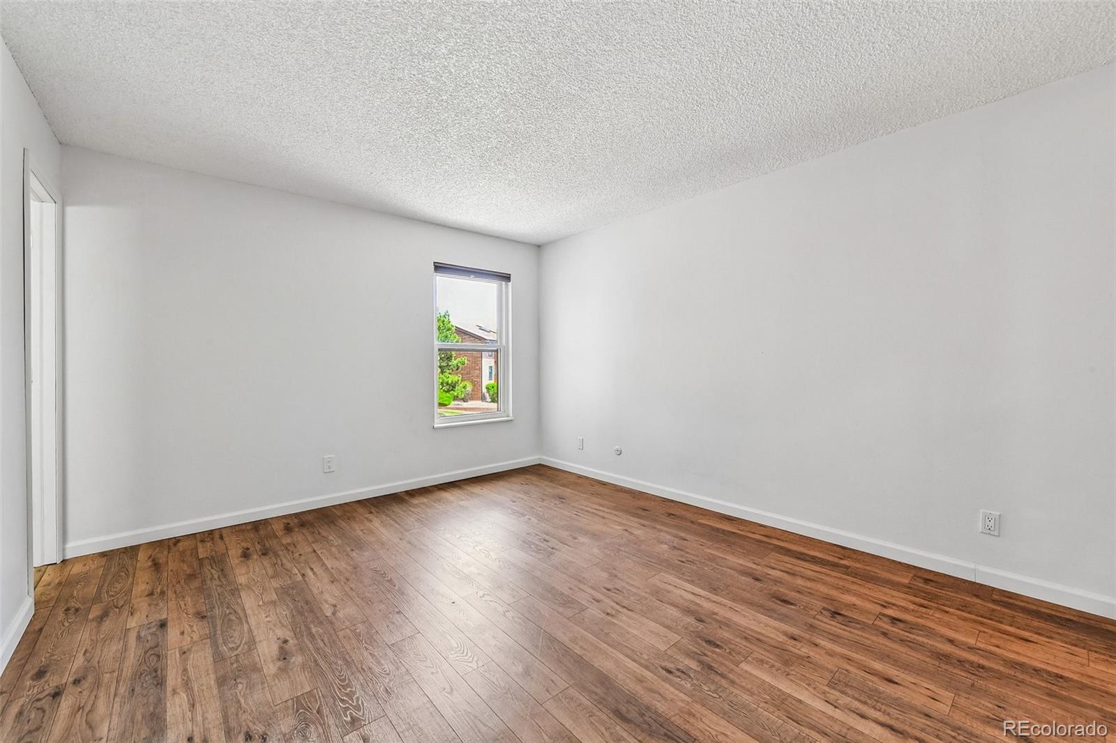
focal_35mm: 14
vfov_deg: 81.2
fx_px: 434
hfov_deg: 104.3
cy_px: 372
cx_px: 558
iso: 400
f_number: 11
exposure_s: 1/6
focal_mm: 14
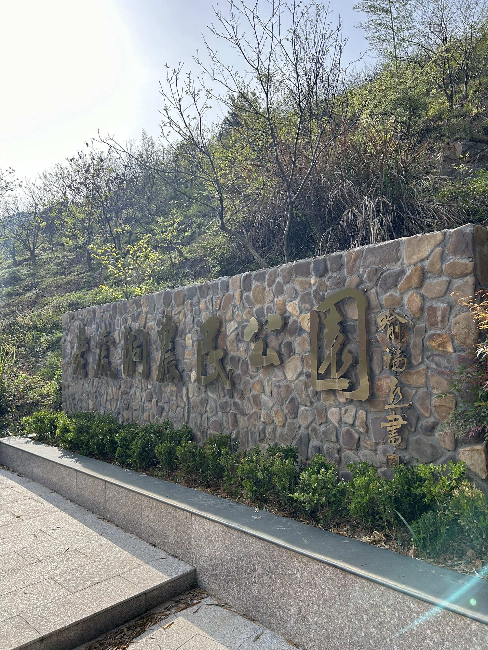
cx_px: 244
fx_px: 489
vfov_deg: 67.3
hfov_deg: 53.1
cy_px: 325
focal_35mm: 26
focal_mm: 5.7
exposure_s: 1/1934
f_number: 1.5
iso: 50
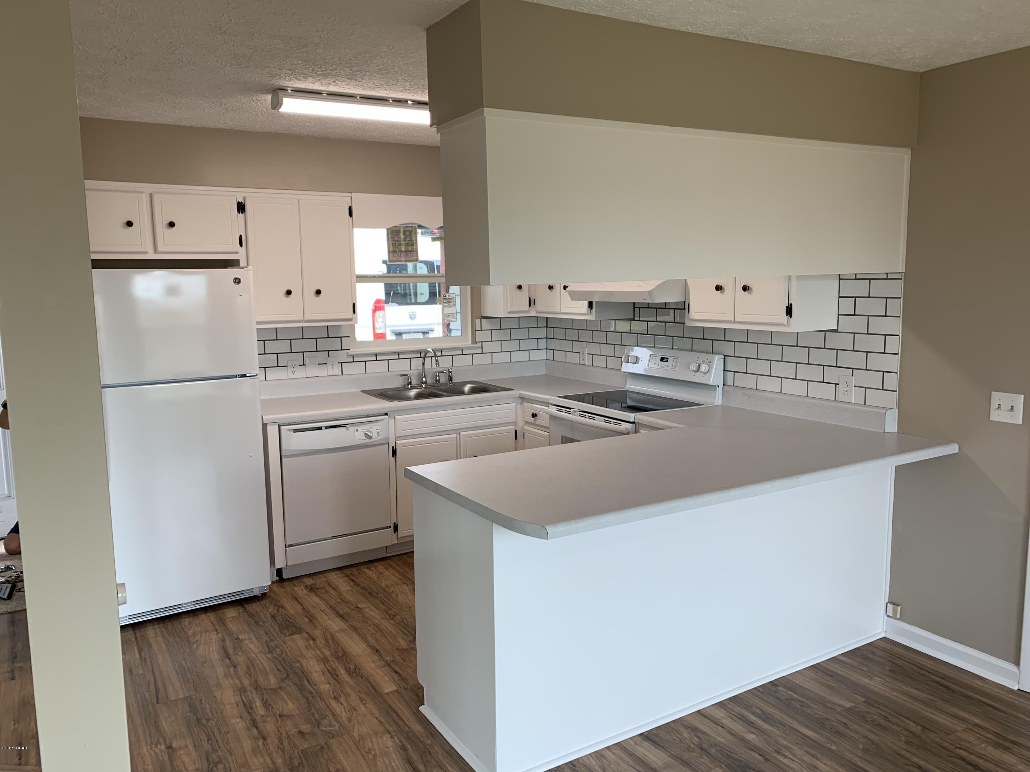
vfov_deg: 53.1
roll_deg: +0.7
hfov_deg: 67.3
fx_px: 774
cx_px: 515
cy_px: 386
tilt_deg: -7.0
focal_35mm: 26
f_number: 1.8
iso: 50
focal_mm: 4.25
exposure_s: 1/120
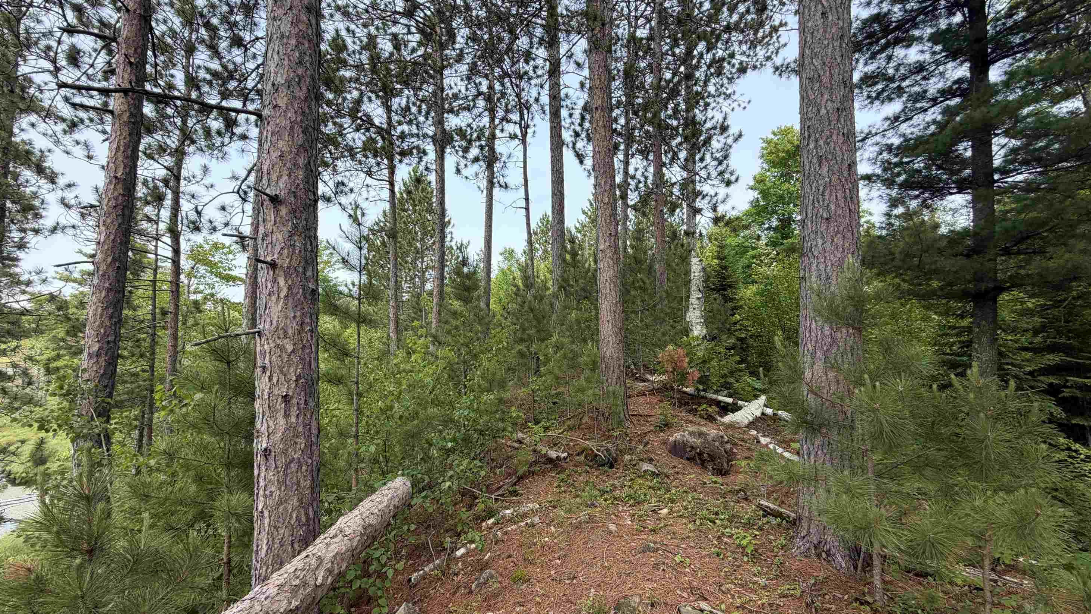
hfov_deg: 99.3
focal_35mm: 16
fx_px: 463
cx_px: 528
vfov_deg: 67.1
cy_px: 308
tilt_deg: +3.6
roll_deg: -1.2
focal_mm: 2.22
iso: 50
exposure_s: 1/408
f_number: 2.2
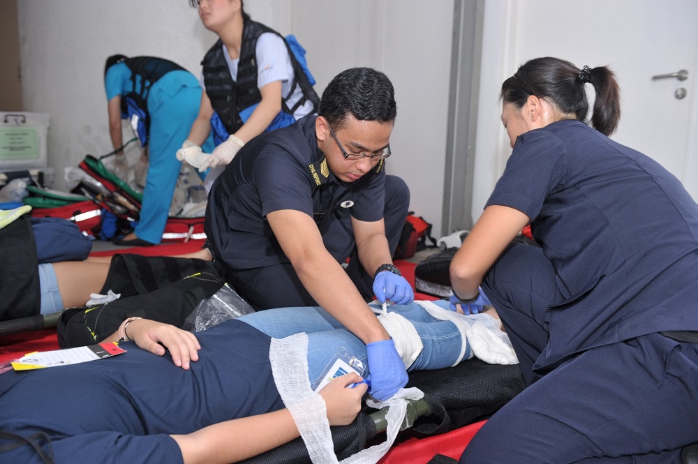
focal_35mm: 32
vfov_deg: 41.0
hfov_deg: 58.8
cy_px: 232
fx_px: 620
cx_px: 349
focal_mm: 32
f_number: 4
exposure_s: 1/100
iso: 500
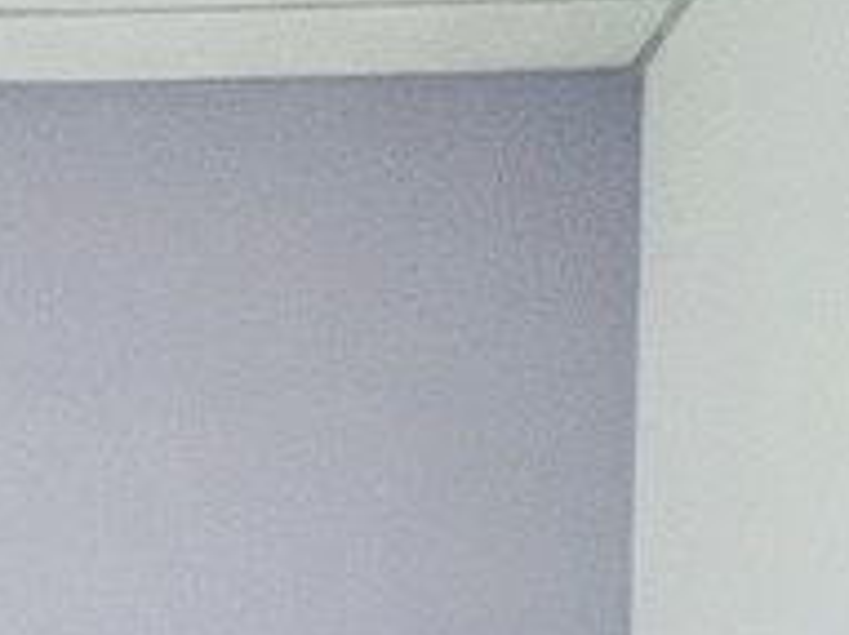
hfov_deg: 19.1
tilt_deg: -6.9
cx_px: -116
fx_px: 2402
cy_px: 1372
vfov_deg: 12.7
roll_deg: +1.4
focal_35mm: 98
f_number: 1.8
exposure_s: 1/60
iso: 250
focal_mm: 1.57
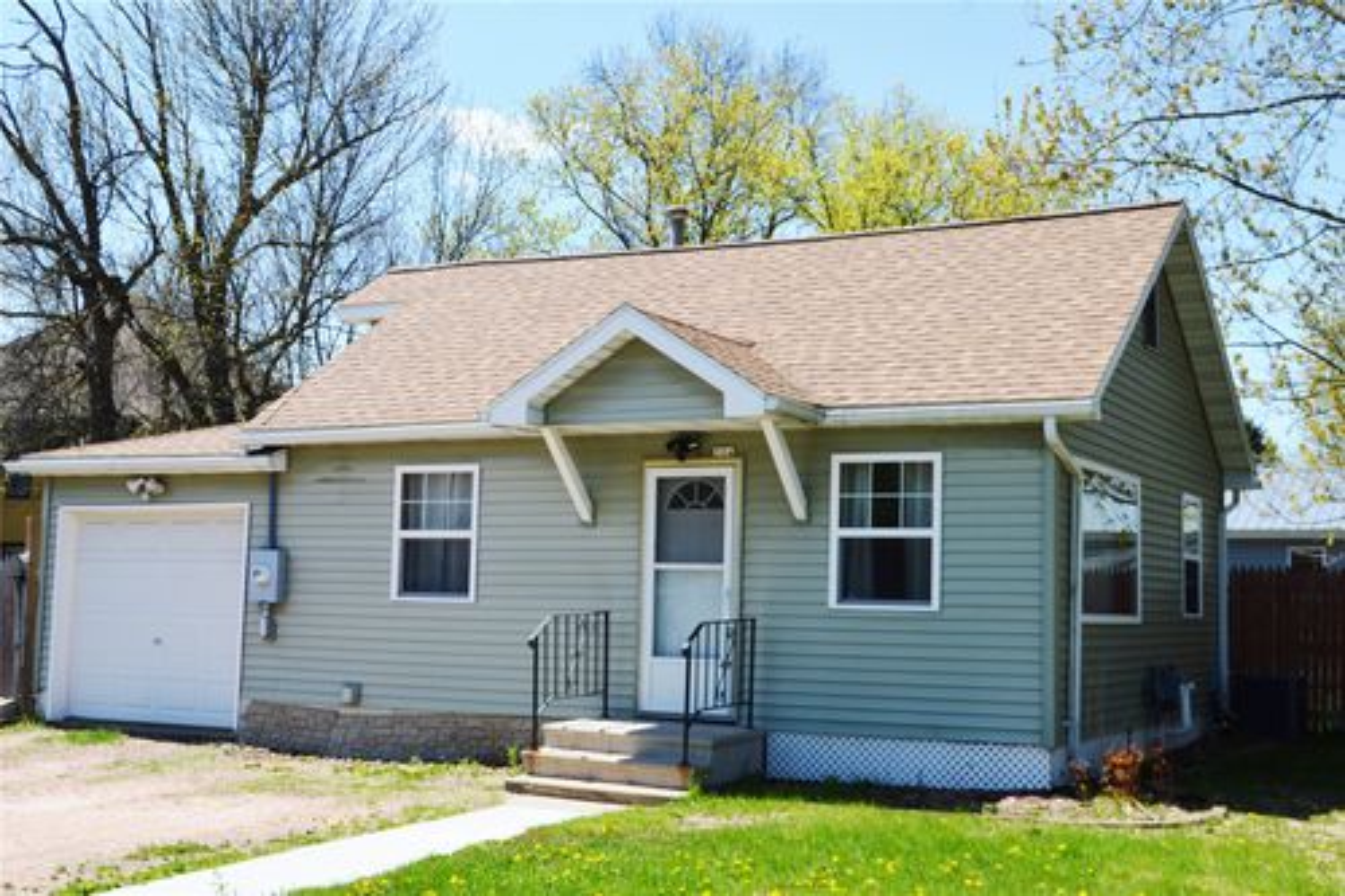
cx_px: 672
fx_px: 1793
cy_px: 448
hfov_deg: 41.1
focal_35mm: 48
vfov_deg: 28.1
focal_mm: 32
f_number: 7.1
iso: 100
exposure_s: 1/200
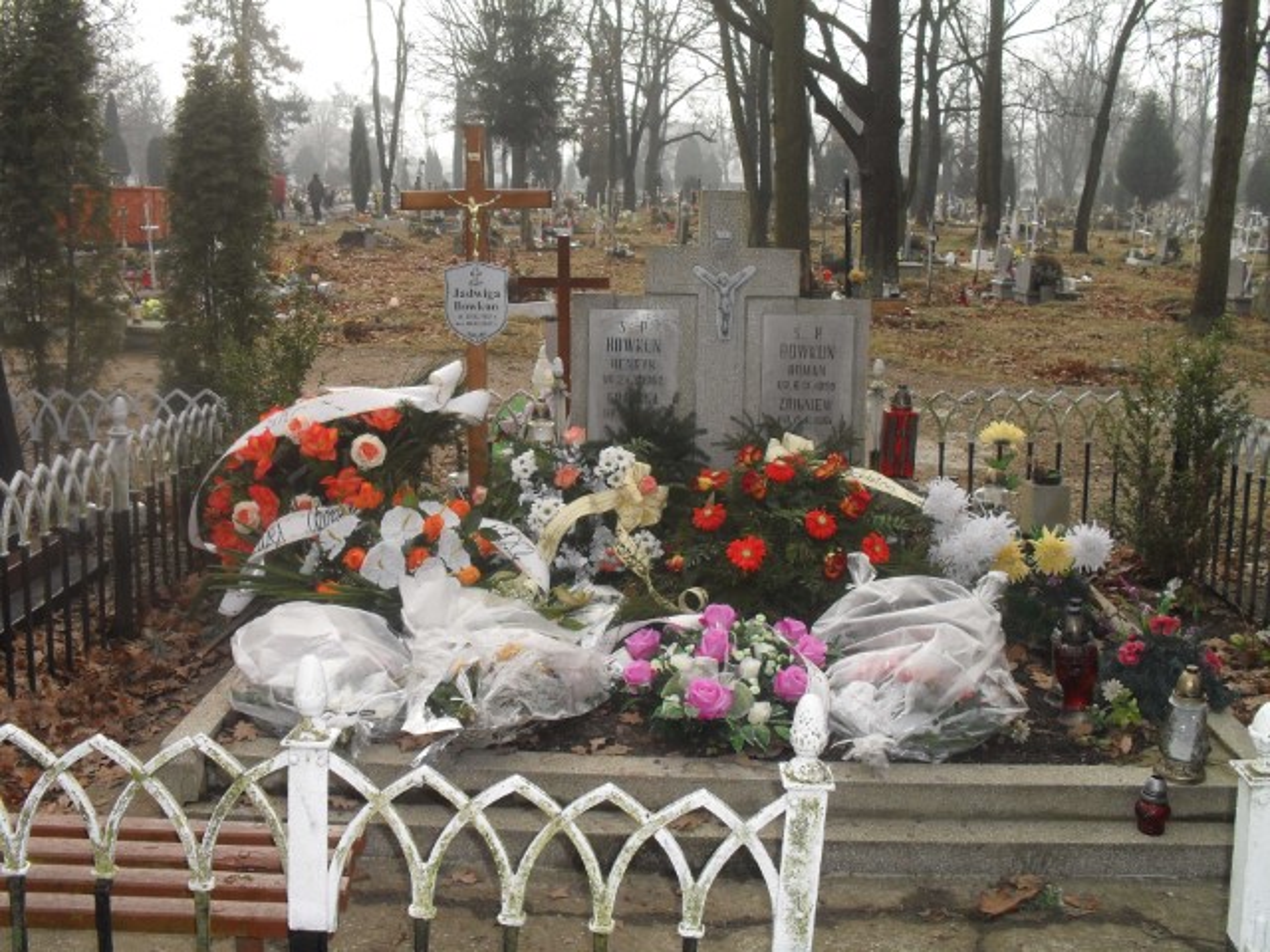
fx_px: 1284
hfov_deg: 52.6
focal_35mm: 35
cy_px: 476
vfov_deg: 40.7
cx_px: 635
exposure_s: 1/500
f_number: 3.2
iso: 100
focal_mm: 6.3
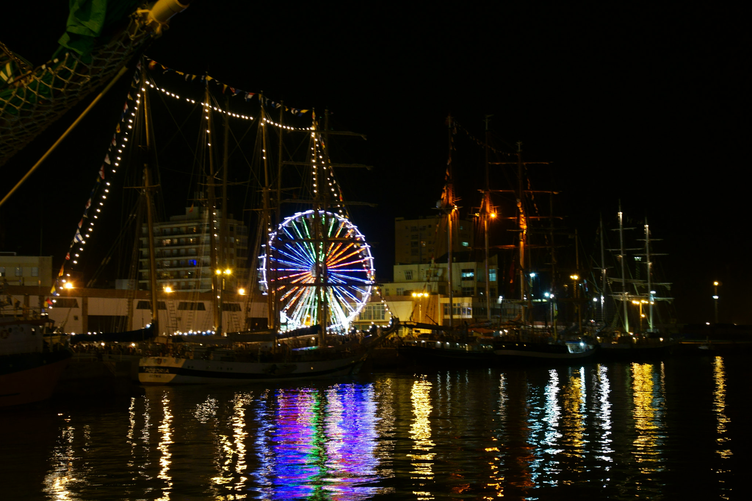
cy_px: 250
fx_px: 1096
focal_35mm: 52
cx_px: 376
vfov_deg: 25.7
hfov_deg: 37.9
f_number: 5
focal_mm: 35
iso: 640
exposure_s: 1/4
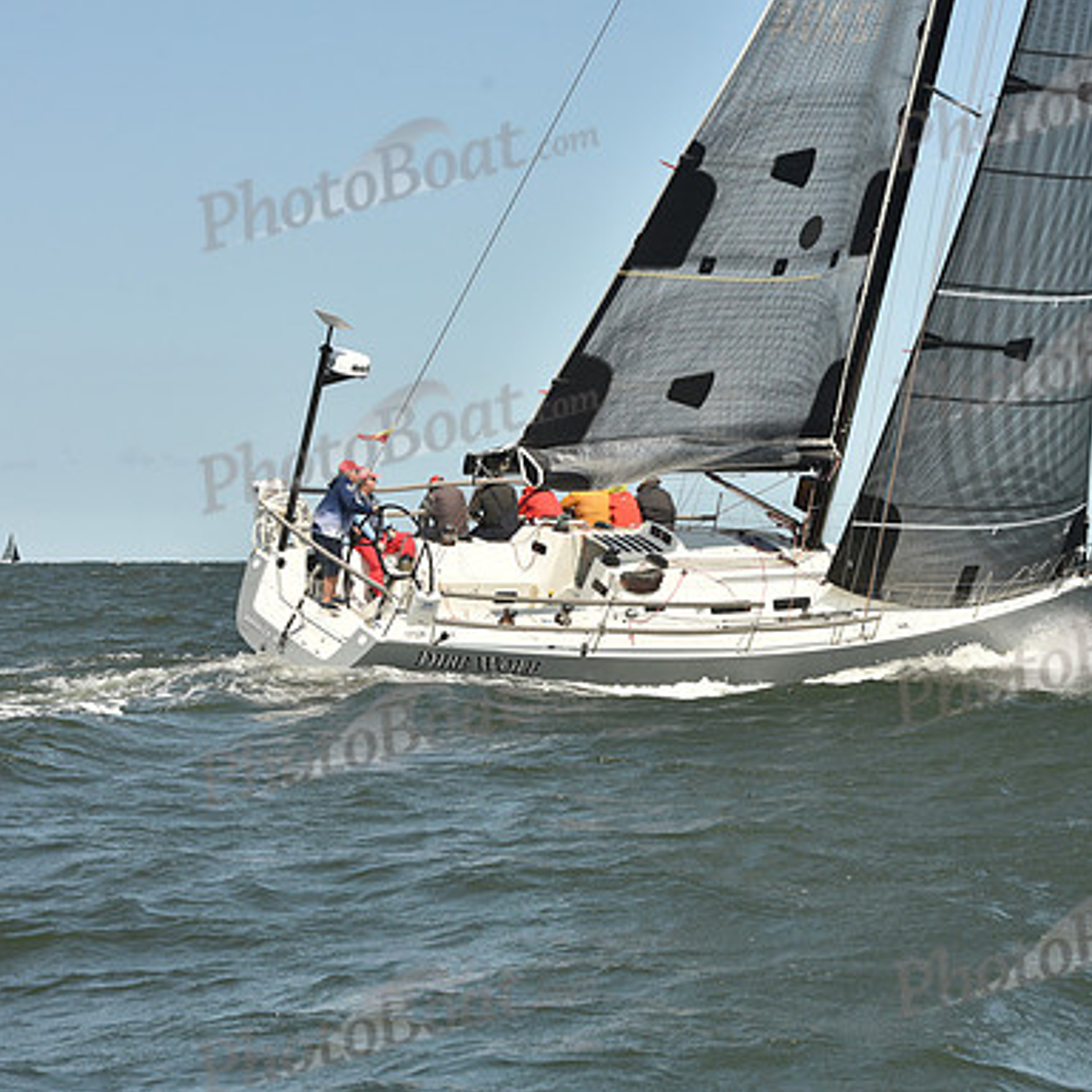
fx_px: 3890
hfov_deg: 15.9
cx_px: 748
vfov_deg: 16.0
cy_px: 547
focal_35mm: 109
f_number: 9
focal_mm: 85
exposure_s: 1/800
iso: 250
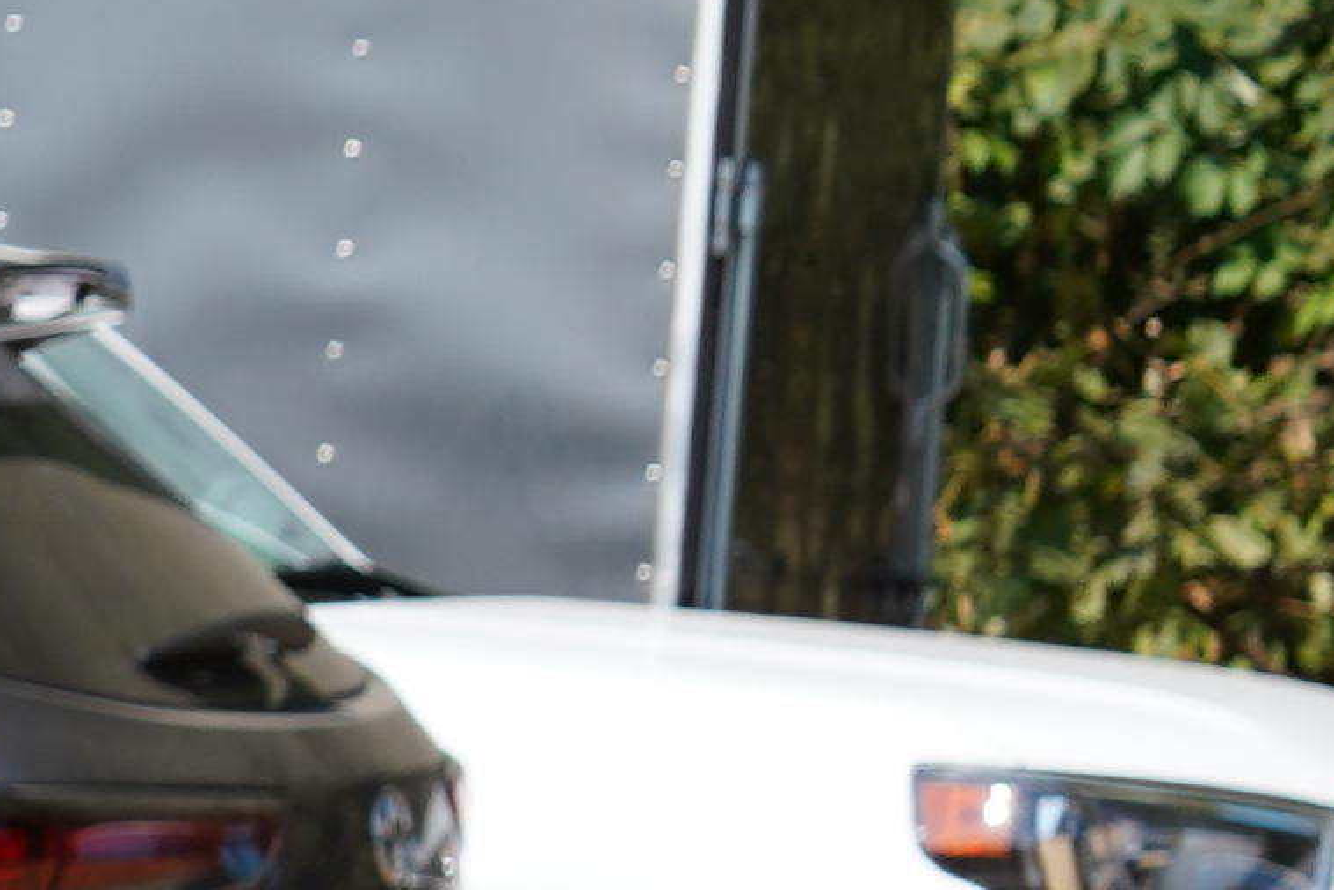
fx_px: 11709
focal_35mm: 316
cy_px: 580
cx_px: 4577
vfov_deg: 4.3
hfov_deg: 5.9
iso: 100
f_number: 5.6
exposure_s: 1/320
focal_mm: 40
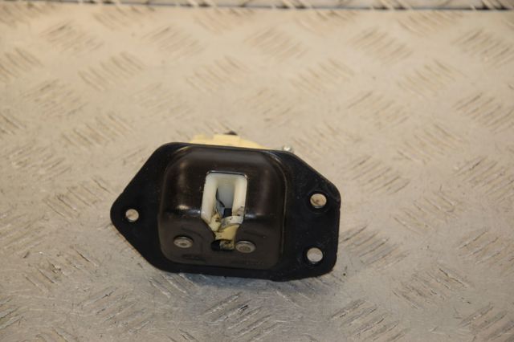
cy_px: 171
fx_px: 1926
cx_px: 257
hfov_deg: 15.2
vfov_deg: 10.1
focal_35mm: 135
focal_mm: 90
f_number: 7.1
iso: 800
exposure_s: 1/200
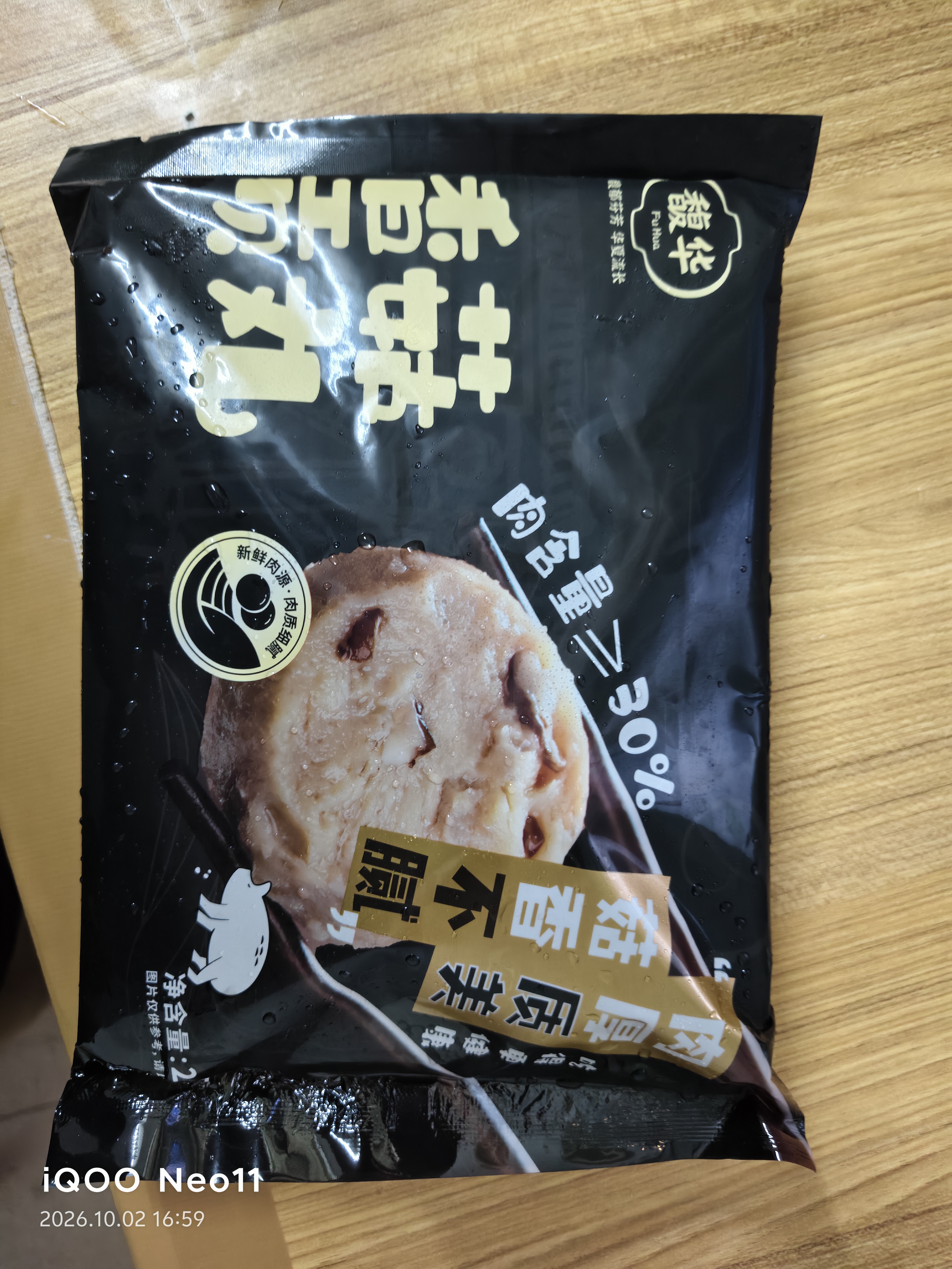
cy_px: 634
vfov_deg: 73.9
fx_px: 843
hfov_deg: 58.9
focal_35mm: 23
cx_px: 476
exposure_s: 1/33.3
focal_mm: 5.56
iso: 678
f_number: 1.88
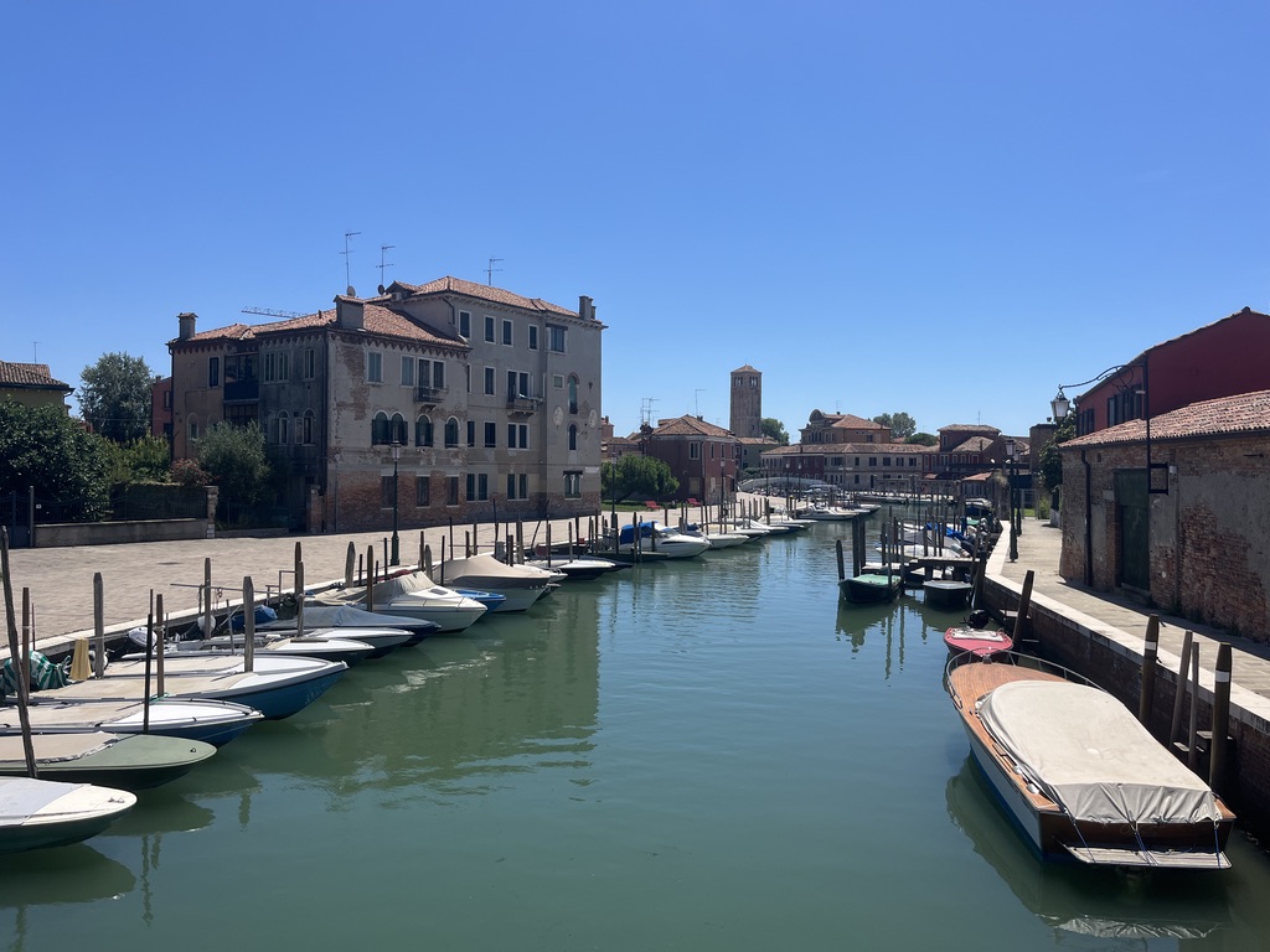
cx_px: 635
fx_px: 954
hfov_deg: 67.3
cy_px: 476
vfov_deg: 53.1
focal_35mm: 26
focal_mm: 5.1
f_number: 1.6
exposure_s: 1/4854
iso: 50
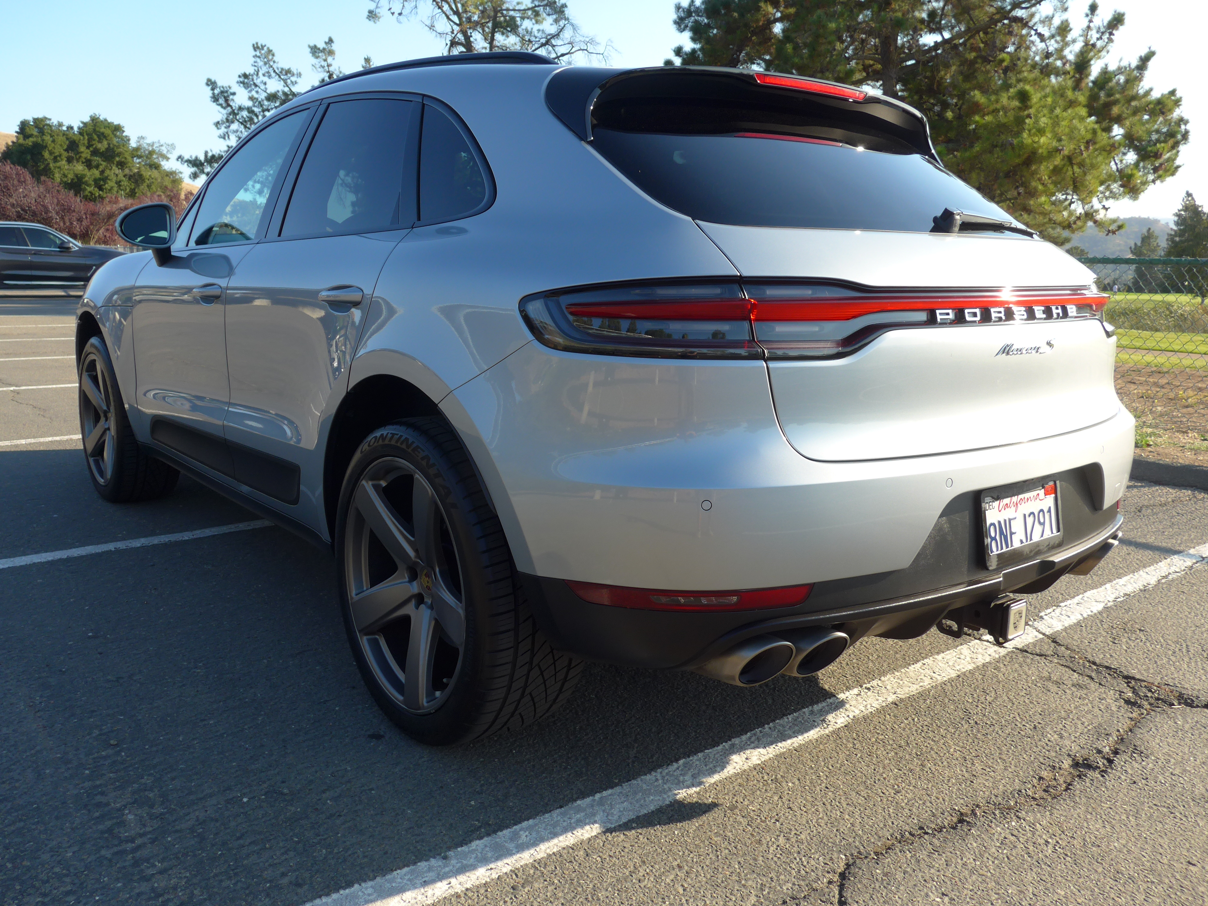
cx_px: 604
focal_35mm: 29
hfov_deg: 61.7
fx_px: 1012
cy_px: 453
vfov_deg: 48.2
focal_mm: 6
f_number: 2.8
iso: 80
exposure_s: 1/500
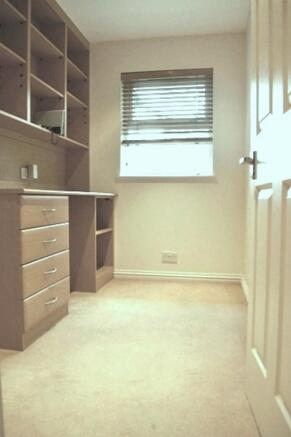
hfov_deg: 47.9
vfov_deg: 67.4
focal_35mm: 27
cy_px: 218
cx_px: 146
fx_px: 328
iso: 400
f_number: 4
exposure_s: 1/60
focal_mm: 18
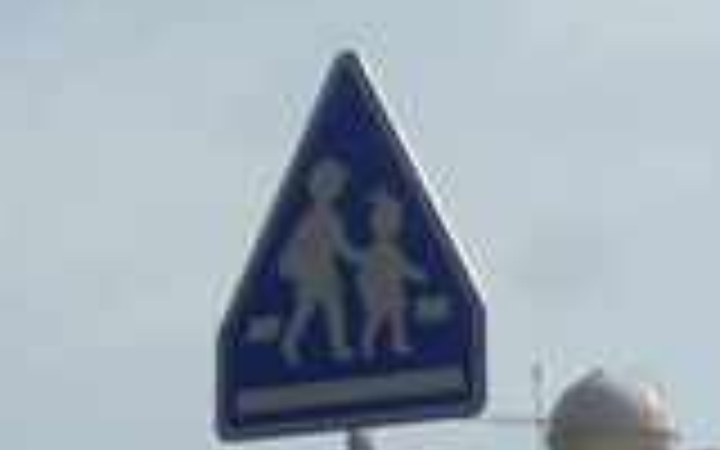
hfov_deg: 6.9
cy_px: 976
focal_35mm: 302
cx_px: 855
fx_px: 5926
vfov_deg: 4.3
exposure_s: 1/640
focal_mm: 10.1
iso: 80
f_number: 5.6
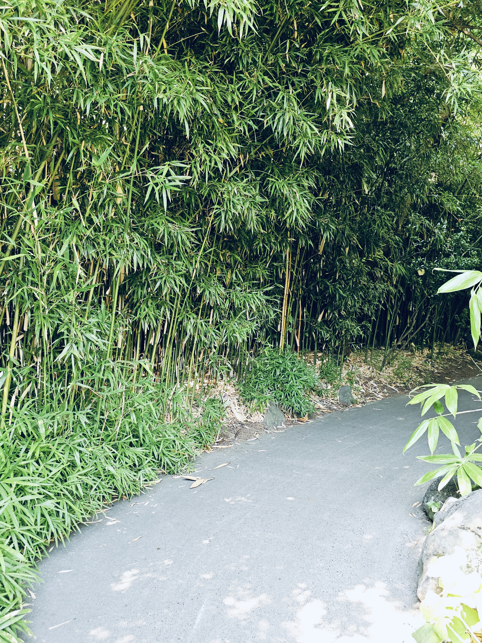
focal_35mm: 23
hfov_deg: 58.9
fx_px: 427
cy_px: 322
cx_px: 241
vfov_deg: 73.9
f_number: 1.7
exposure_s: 1/207
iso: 250
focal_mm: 6.3
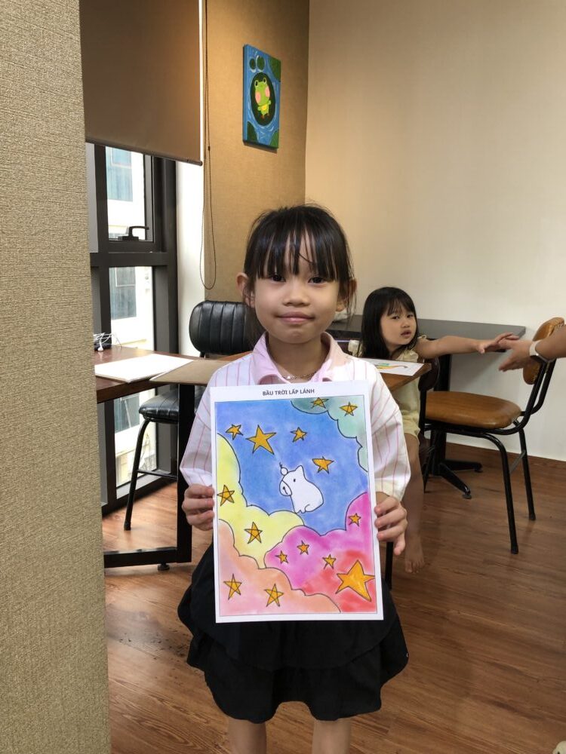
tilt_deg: -9.5
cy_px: 377
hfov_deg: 49.7
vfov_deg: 63.4
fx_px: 610
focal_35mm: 28
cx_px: 283
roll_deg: -2.0
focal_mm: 3.99
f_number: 1.8
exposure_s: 1/40
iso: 20
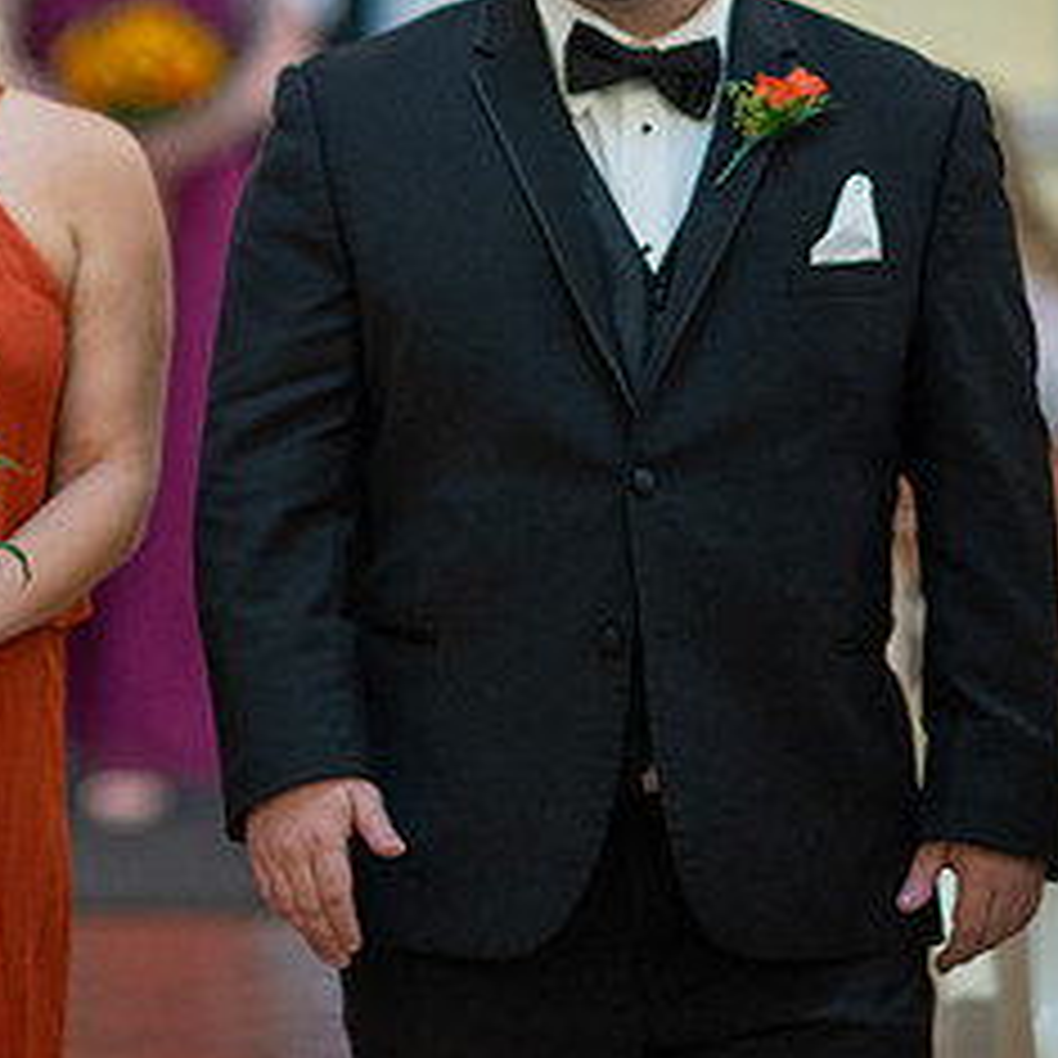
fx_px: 9786
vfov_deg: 6.2
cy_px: 284
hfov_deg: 6.2
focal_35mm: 283
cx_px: -99
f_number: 2
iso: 1600
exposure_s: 1/250
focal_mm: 135
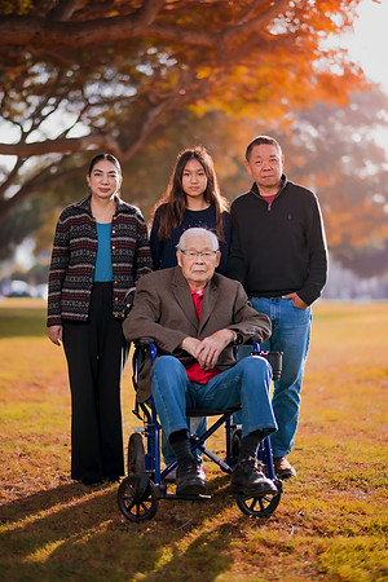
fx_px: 938
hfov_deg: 23.4
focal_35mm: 58
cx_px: 194
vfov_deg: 34.5
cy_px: 291
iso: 80
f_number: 1.4
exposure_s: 1/2000
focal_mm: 58
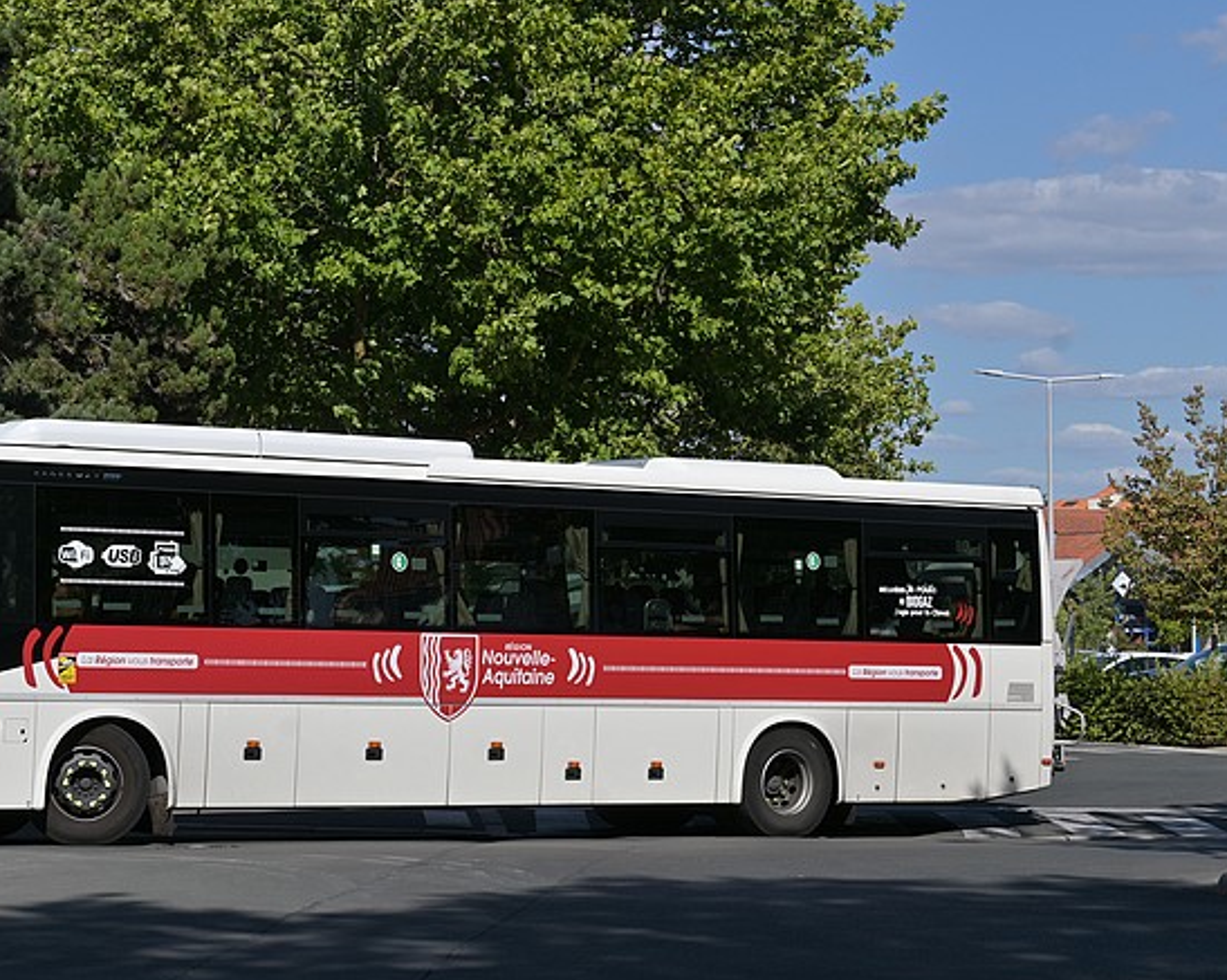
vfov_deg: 14.9
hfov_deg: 18.6
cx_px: 428
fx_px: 3738
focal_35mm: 103
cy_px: 416
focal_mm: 50
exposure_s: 1/400
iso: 100
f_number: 10
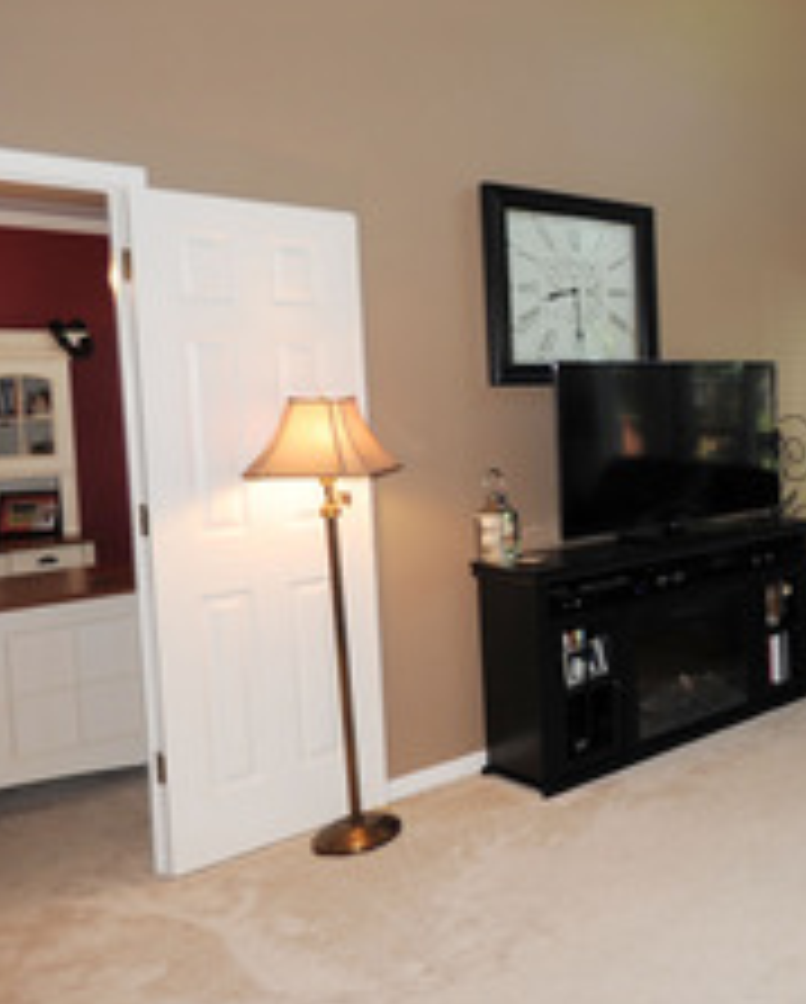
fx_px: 1280
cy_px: 437
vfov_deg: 42.8
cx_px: 923
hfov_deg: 30.6
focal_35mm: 43
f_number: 3.5
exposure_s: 1/60
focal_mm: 16
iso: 200
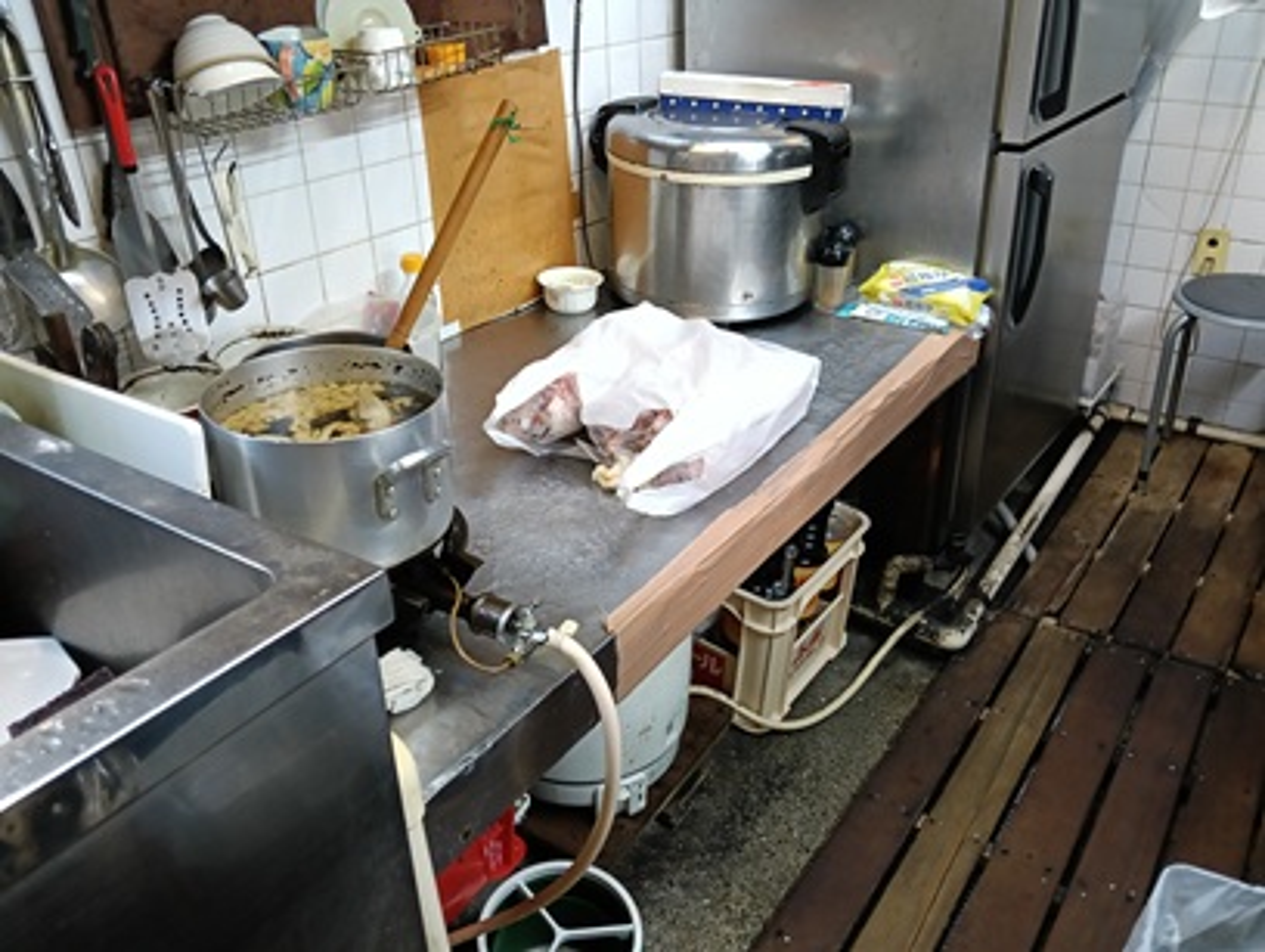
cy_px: 476
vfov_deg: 51.4
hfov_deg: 65.3
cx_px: 632
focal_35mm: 27
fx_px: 988
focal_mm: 3.98
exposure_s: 1/33.3
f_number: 1.8
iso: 800
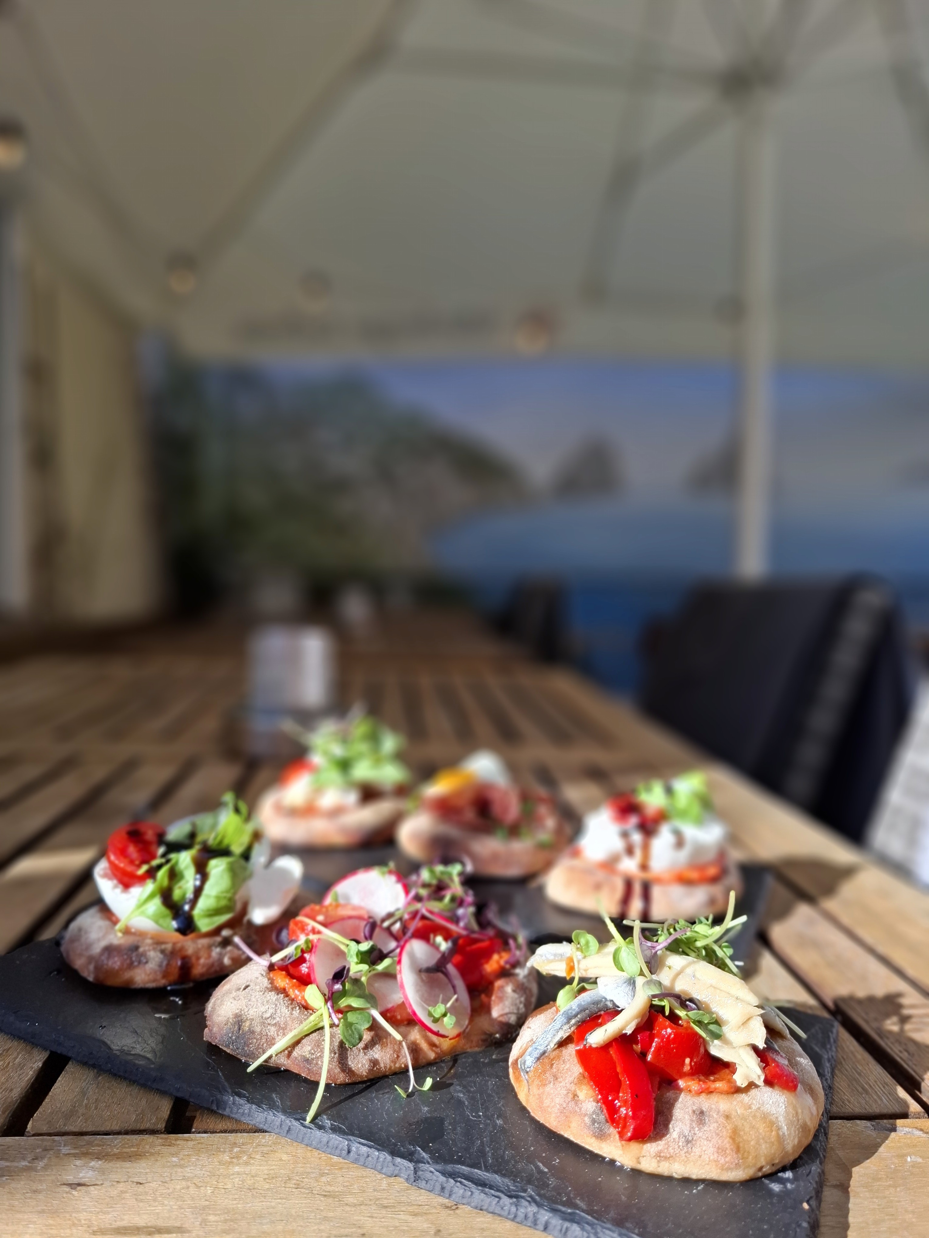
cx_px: 464
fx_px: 823
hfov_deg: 58.9
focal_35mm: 23
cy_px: 619
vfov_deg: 73.9
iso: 50
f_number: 1.8
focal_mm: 5.54
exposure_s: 1/739
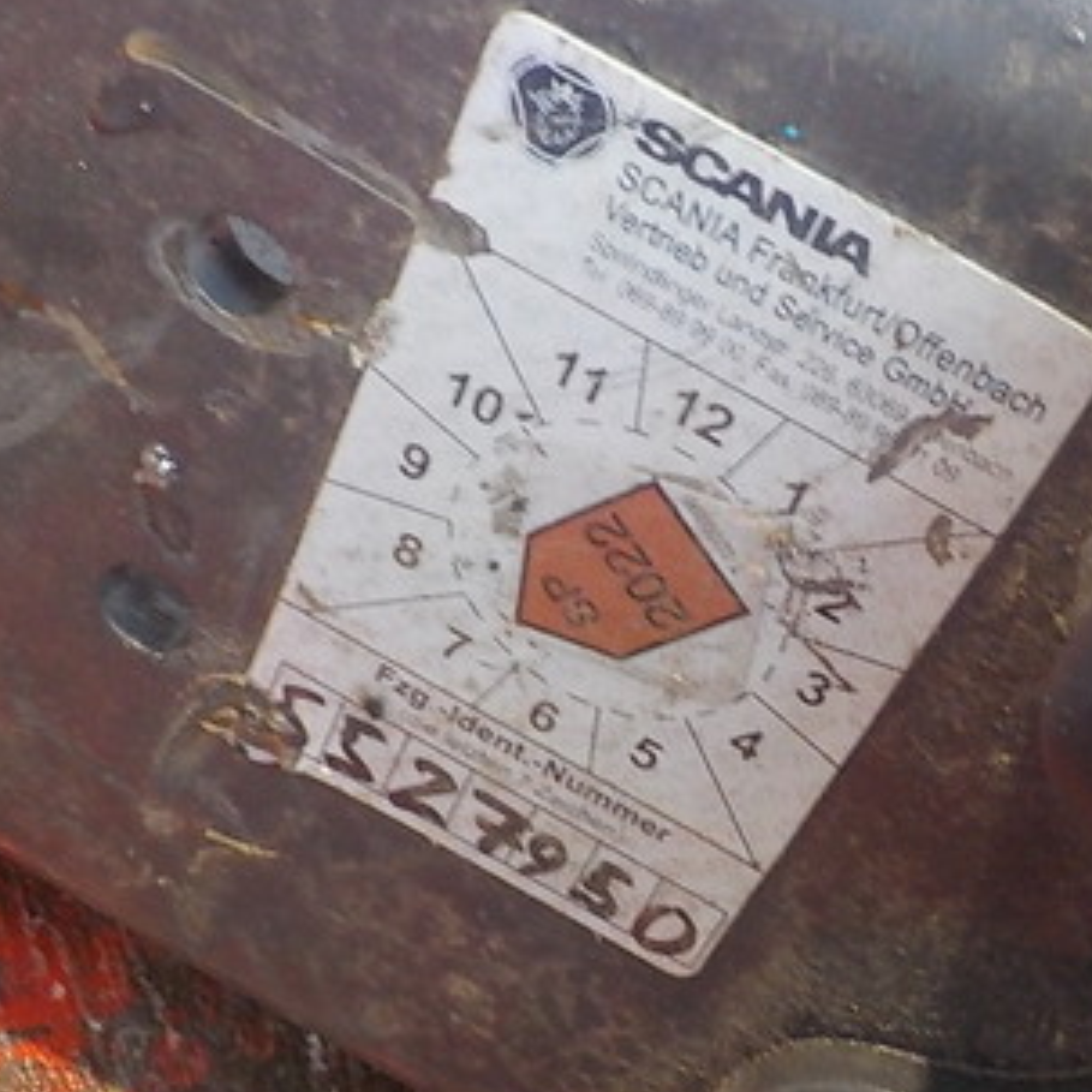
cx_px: 793
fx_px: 1999
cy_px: 533
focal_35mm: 56
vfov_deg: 30.6
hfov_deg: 30.2
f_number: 3.3
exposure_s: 1/10
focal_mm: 4.1
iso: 400
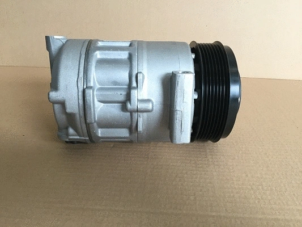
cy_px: 114
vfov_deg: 48.2
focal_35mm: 29
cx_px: 151
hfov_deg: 61.6
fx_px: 253
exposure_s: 1/33
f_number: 2.2
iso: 80
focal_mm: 4.15
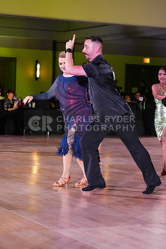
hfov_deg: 13.8
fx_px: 684
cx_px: 83
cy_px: 124
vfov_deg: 20.6
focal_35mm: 99
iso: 8000
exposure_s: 1/320
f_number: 5.6
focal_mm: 99
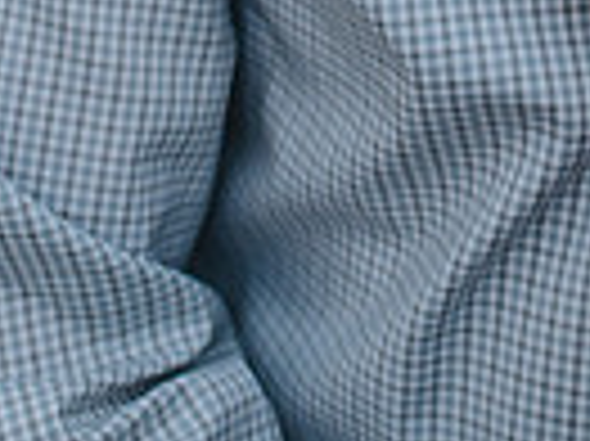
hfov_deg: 16.7
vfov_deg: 11.7
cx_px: 549
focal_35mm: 116
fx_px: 1975
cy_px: -369
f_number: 2.8
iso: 1000
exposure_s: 1/400
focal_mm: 35
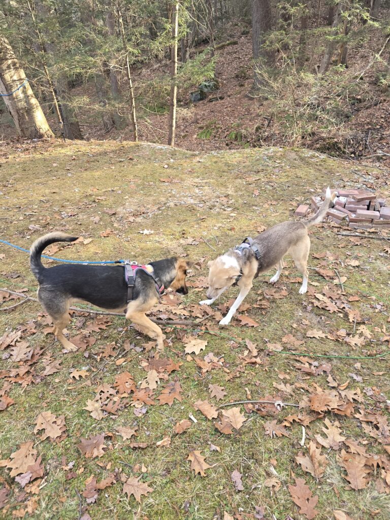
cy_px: 260
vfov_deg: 73.9
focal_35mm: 23
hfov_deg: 58.9
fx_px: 346
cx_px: 195
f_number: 1.7
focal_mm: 6.3
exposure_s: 1/180
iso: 125
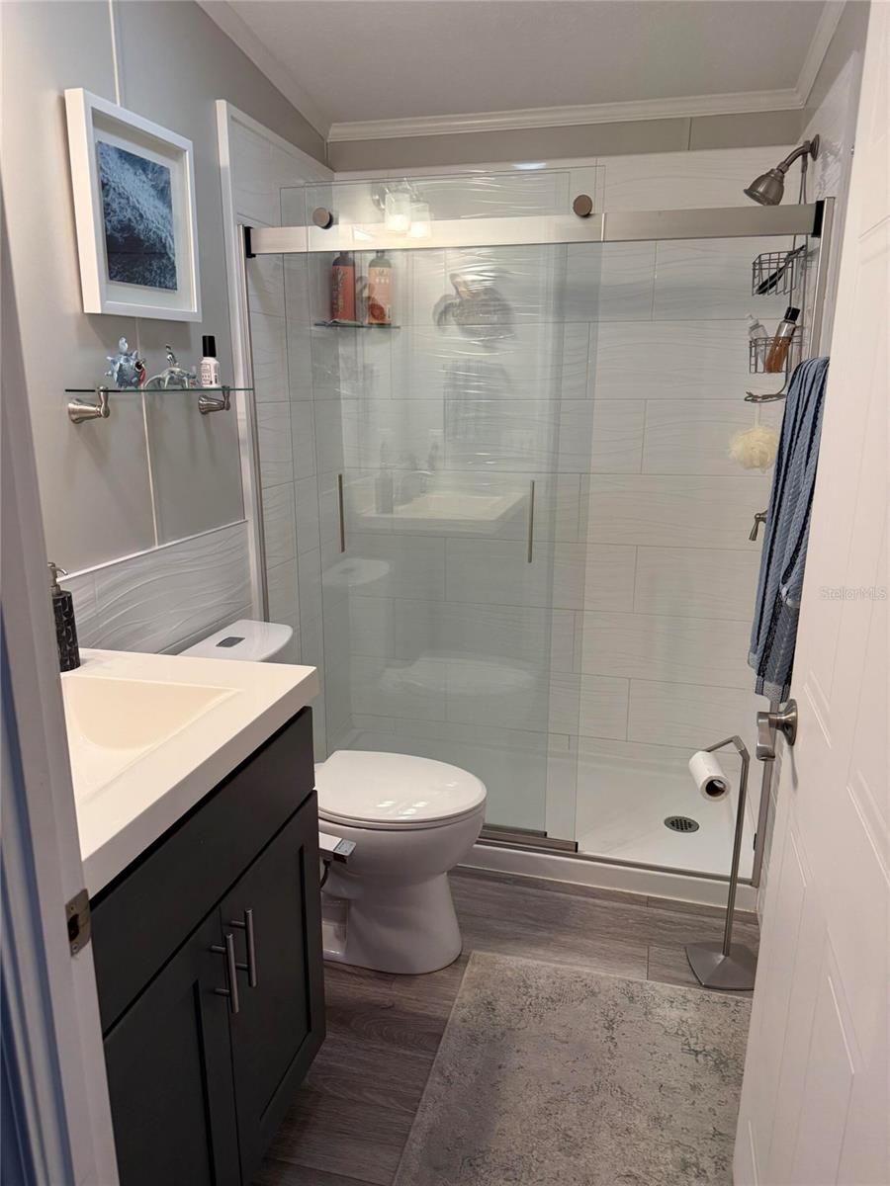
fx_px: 823
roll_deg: -0.9
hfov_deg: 56.8
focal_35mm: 24
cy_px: 593
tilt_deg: -14.3
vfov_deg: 71.6
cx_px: 445
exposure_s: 1/120
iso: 160
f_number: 1.78
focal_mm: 6.76
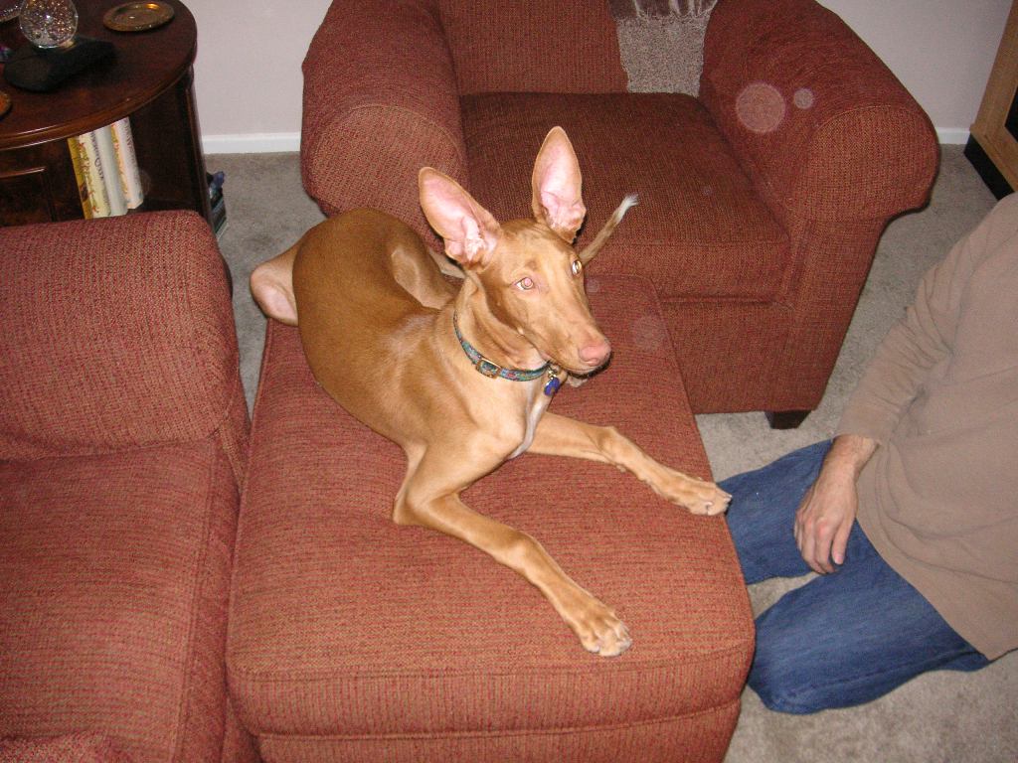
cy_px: 382
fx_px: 1088
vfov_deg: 38.7
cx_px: 509
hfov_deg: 50.1
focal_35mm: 37
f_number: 2.8
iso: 160
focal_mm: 6.1
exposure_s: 1/45
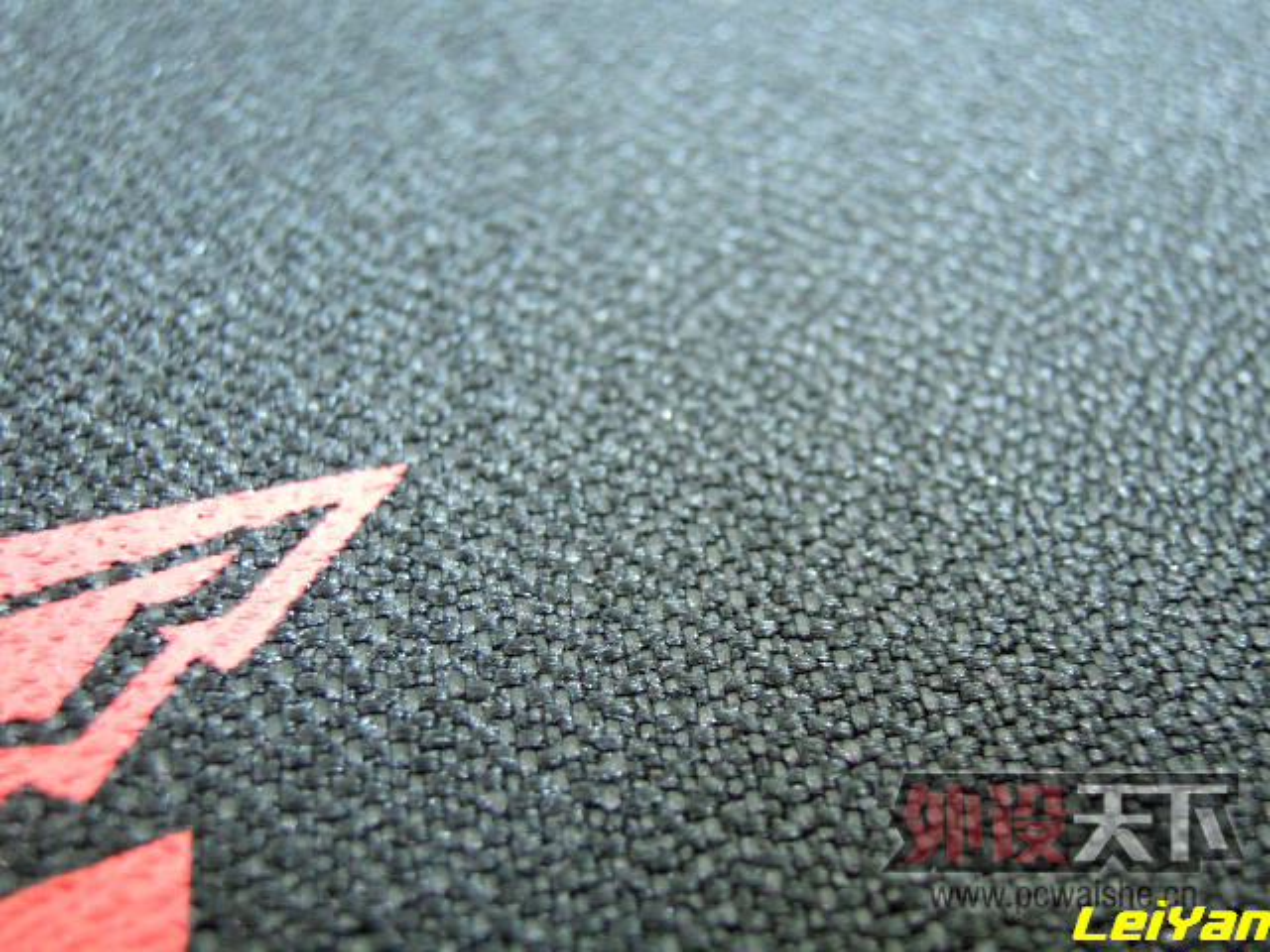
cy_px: 476
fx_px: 1284
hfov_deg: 52.6
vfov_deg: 40.7
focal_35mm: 35
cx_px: 635
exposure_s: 1/5
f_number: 2.5
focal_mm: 6.3
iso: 800
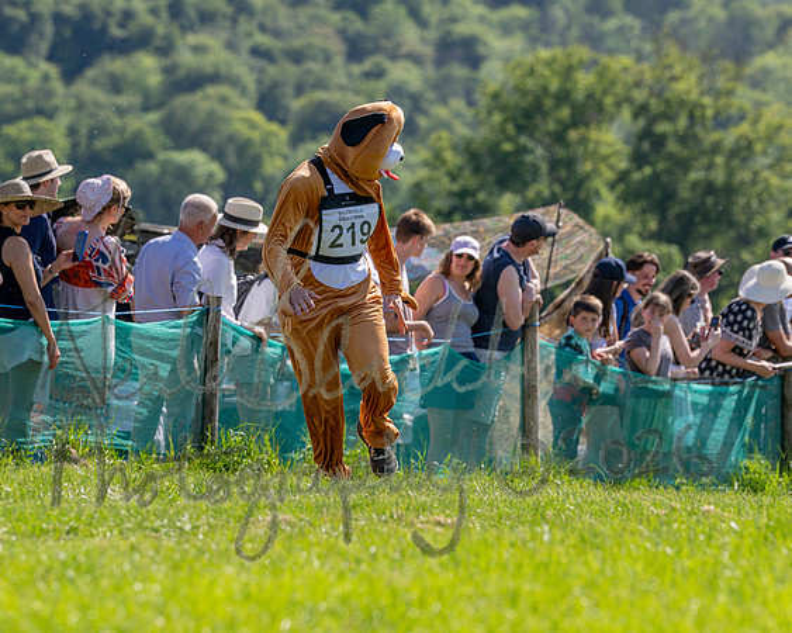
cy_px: 299
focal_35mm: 301
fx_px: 7055
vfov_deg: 5.1
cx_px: 351
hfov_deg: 6.4
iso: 400
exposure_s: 1/2000
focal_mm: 195
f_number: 5
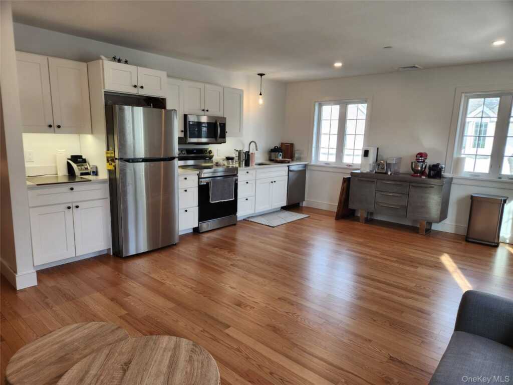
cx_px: 256
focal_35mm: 23
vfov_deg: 58.9
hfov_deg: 73.9
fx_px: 341
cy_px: 192
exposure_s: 1/120
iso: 50
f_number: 1.8
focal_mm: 5.4
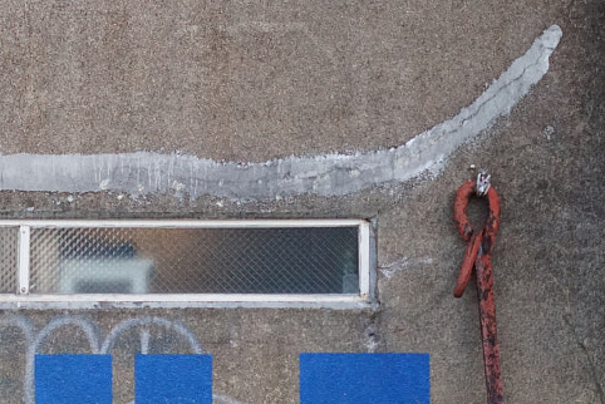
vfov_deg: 8.2
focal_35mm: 166
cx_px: 28
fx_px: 2791
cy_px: -26
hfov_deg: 12.3
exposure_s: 1/8000
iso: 3200
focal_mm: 50
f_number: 1.8
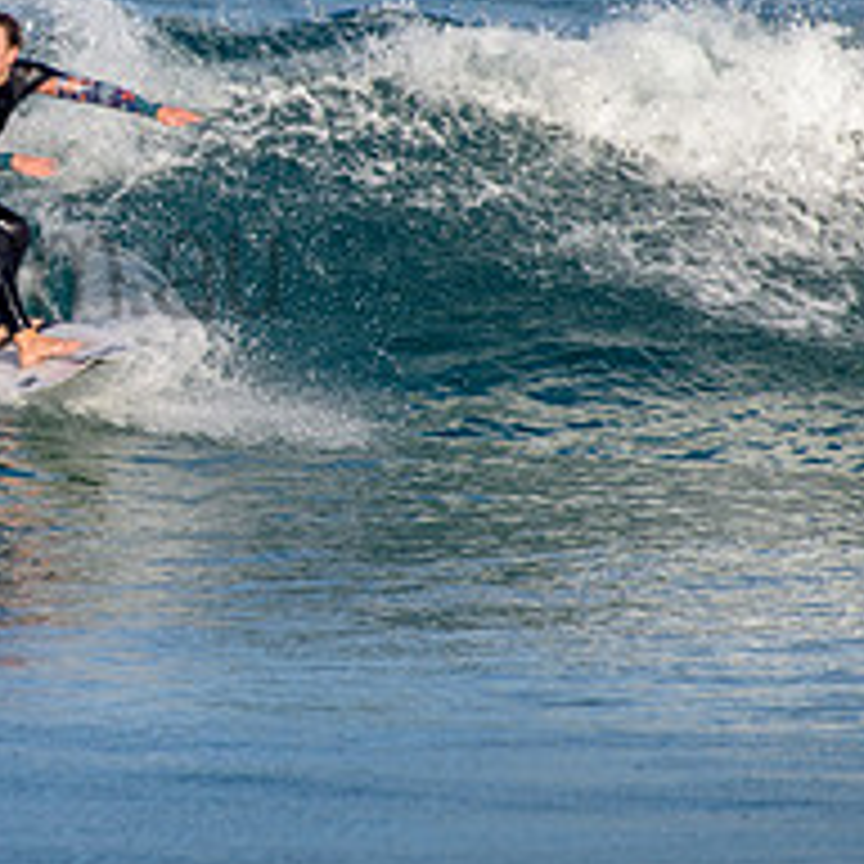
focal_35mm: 1573
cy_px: 190
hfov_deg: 1.1
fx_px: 44419
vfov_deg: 1.1
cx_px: -158
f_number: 5.6
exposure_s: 1/2000
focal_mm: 500
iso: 180
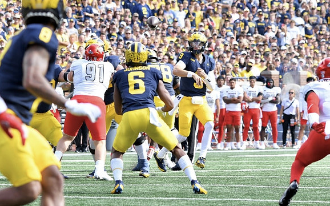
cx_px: 165
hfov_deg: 7.8
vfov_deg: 4.9
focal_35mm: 268
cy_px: 101
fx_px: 2410
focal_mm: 175
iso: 640
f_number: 5
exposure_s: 1/800
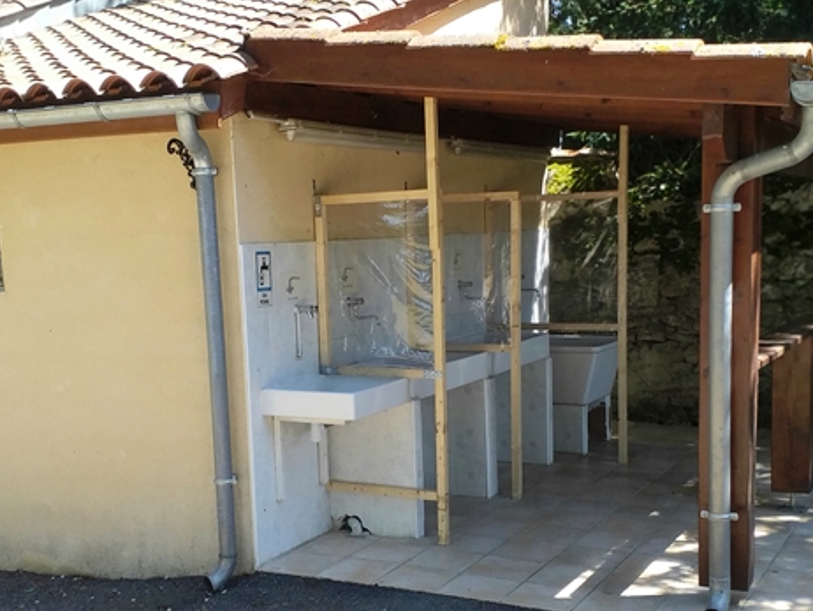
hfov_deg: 51.3
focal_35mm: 36
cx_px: 375
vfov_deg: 39.2
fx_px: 846
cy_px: 405
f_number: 1.9
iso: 40
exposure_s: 1/321
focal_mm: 3.6
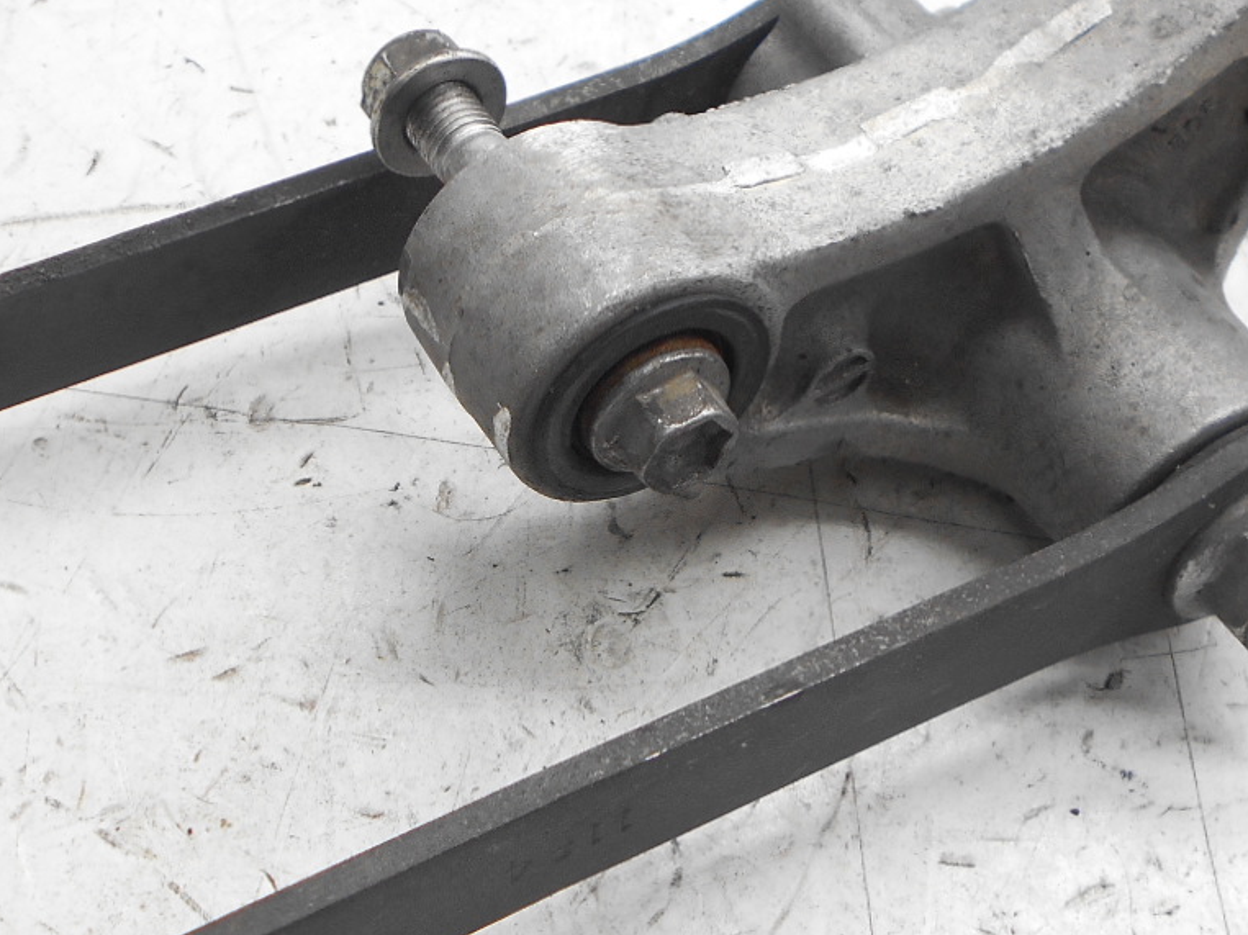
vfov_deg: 23.3
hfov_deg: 30.6
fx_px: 2271
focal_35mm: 63
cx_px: 467
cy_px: 532
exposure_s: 1/30
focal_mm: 5.1
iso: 80
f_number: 3.4
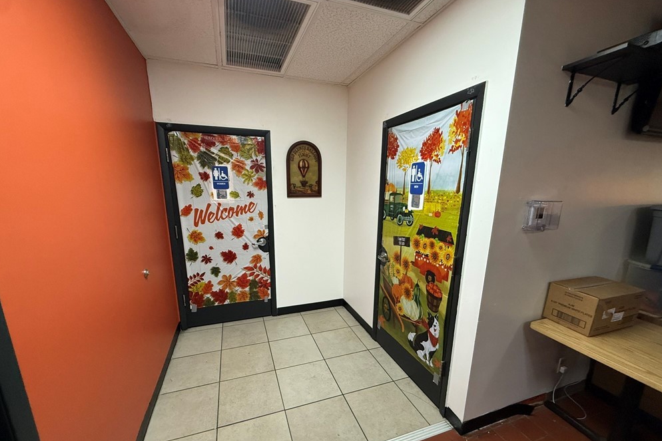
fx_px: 276
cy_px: 247
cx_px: 330
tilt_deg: -9.0
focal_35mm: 15
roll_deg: -1.4
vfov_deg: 77.0
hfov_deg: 100.4
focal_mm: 2.22
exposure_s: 1/120
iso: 250
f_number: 2.2
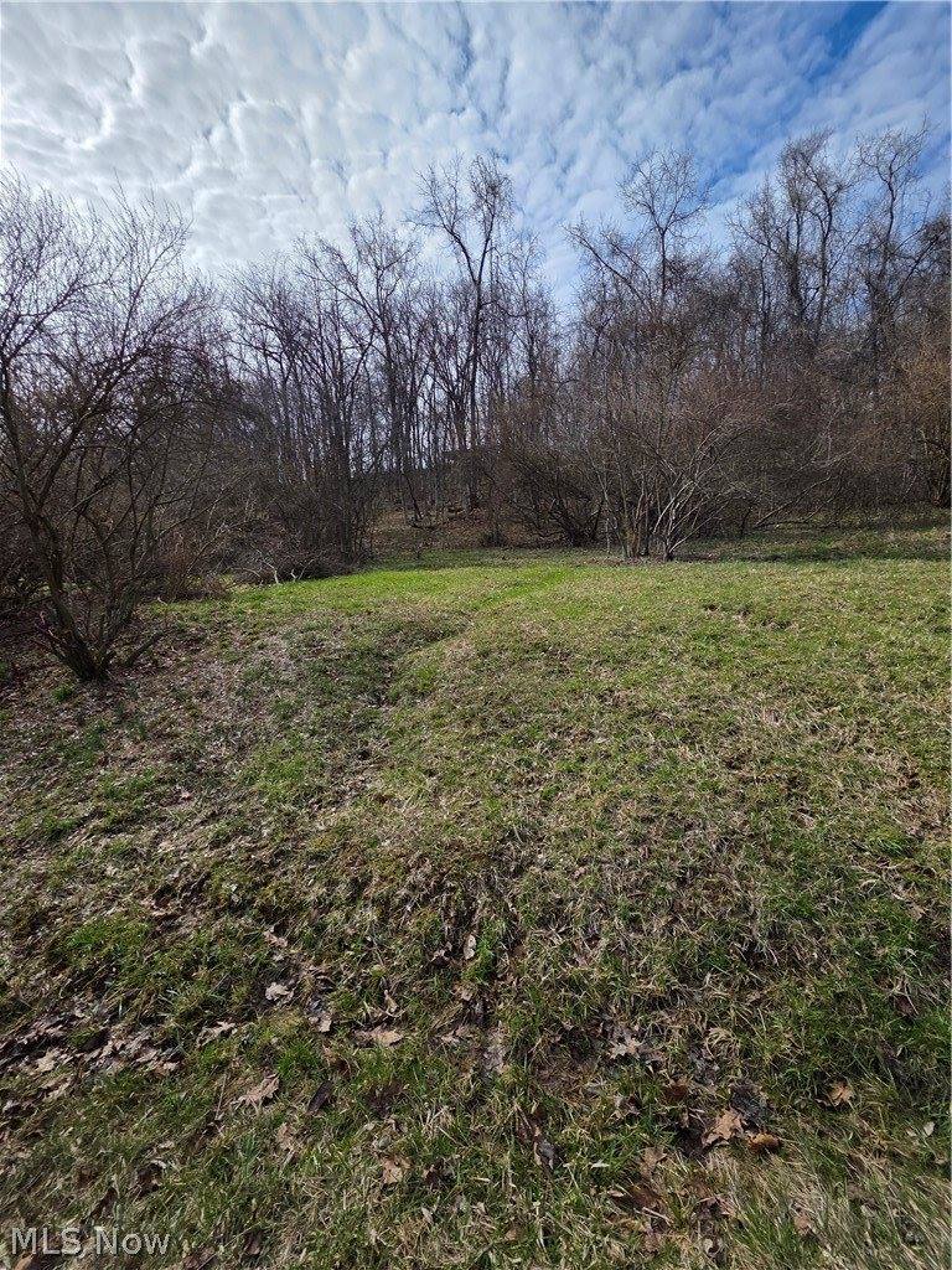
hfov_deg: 89.9
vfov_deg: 106.2
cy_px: 635
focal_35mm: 13
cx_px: 476
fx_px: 477
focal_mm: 2.2
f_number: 1.9
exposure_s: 1/3427
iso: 40
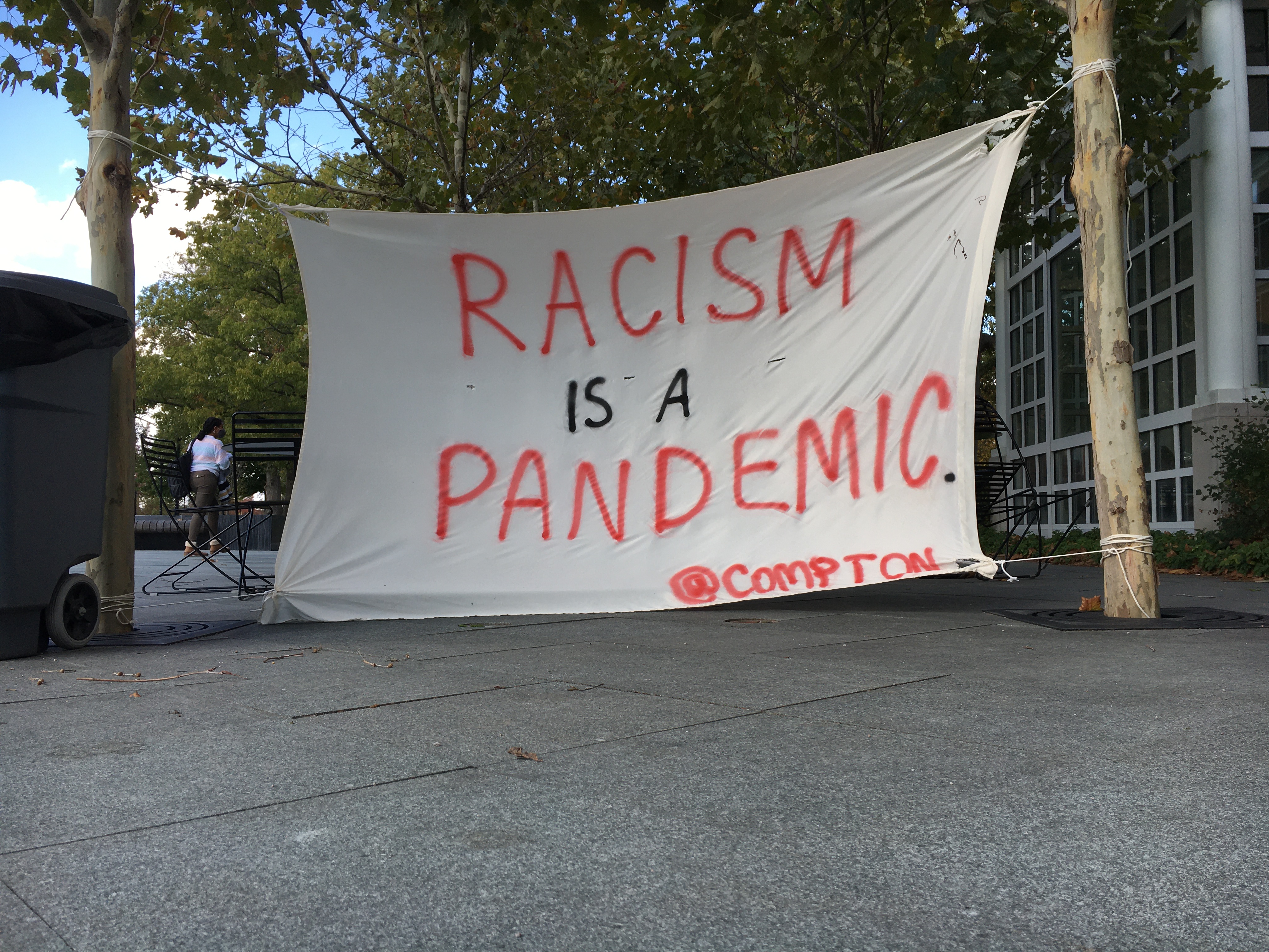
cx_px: 634
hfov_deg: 61.7
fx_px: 1063
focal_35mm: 29
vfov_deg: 48.2
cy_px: 476
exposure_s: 1/398
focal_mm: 4.15
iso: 25
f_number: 2.2
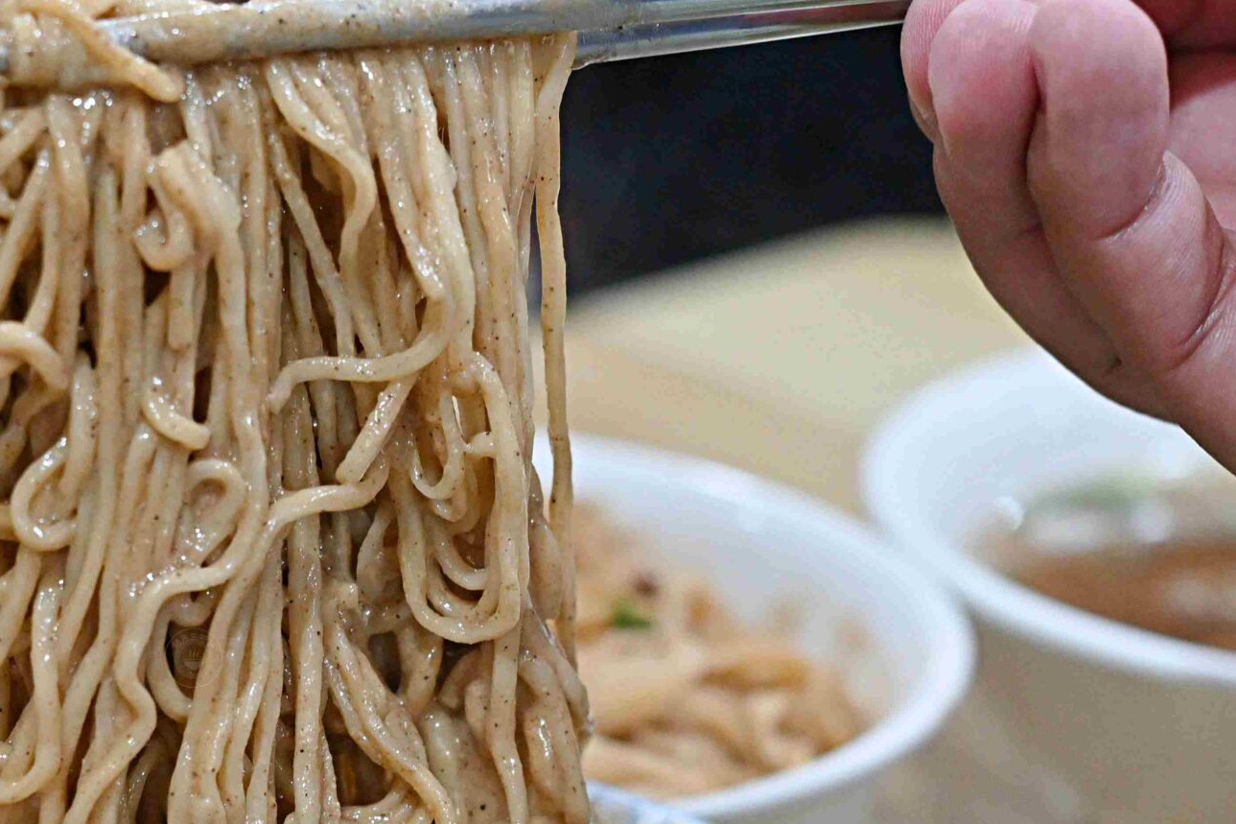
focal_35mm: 149
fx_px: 5115
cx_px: 343
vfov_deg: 9.2
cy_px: 697
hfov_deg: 13.7
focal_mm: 50
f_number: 3.2
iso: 1250
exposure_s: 1/200
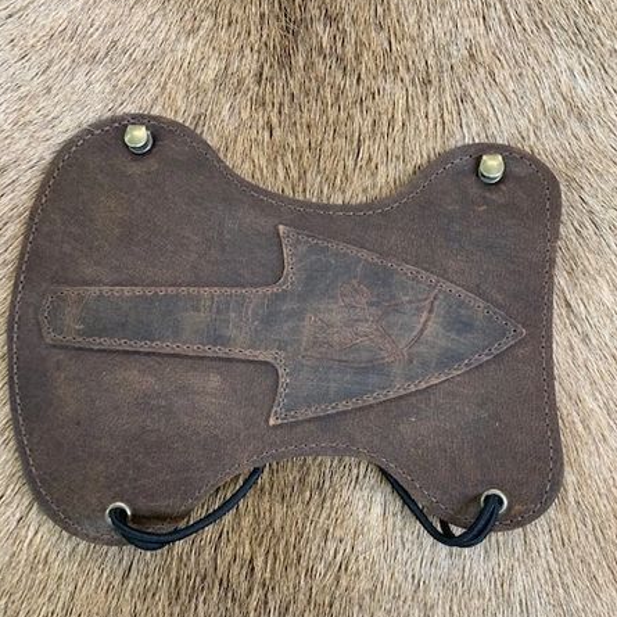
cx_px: 308
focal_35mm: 31
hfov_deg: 52.5
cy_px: 354
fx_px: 625
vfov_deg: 52.3
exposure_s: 1/60
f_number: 1.8
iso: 125
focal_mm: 4.25
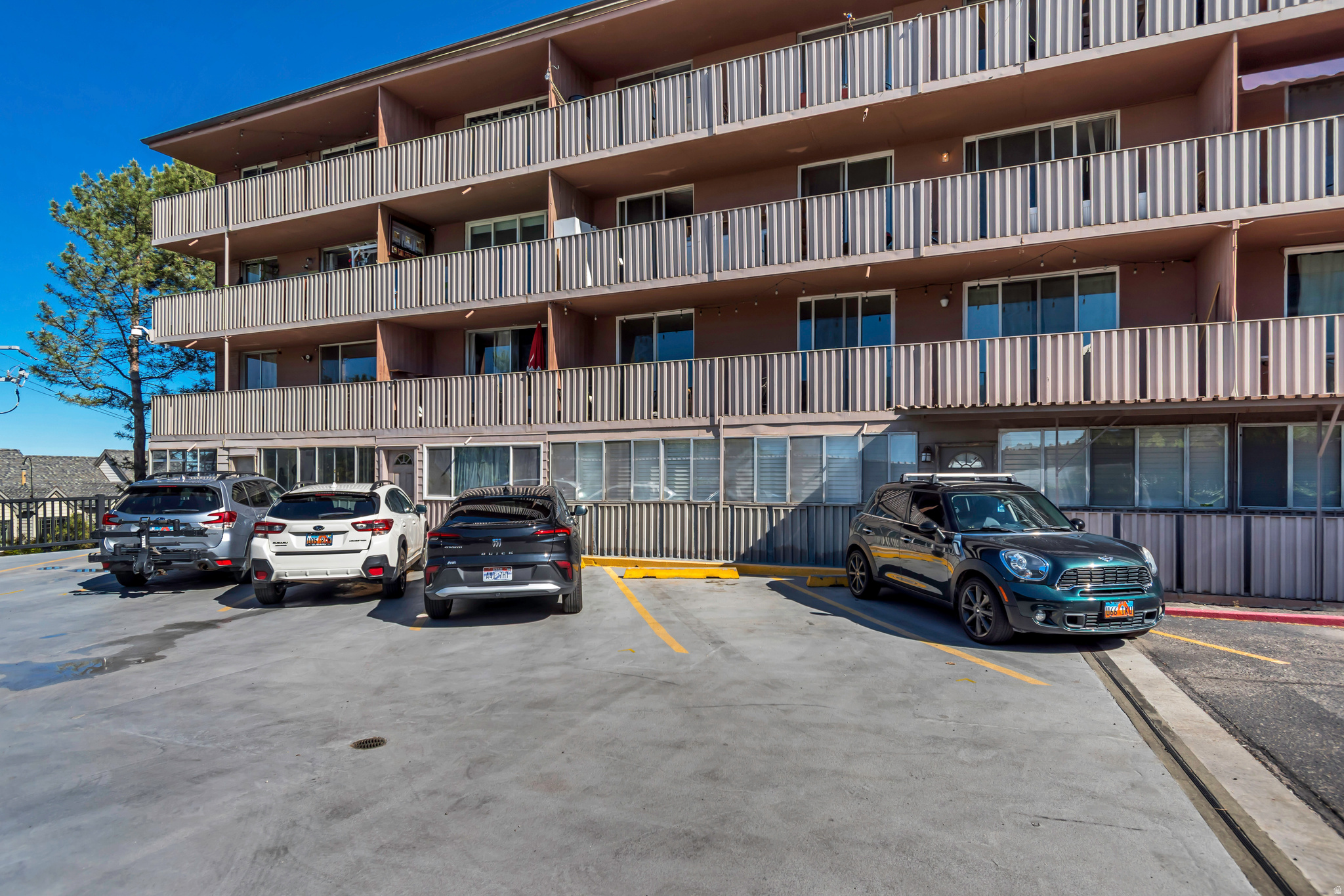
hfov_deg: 90.0
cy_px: 448
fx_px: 672
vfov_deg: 67.4
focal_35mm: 18
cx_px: 672
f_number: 4.8
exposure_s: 1/800
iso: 100
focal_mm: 12
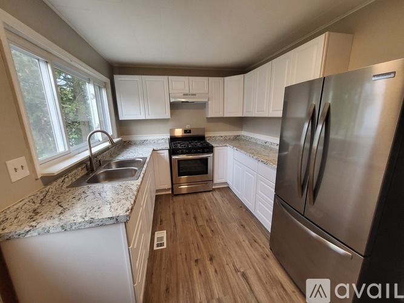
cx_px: 202
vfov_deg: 89.9
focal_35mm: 13
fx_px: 152
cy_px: 152
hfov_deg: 106.2
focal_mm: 1.74
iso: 200
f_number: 2.2
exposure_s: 1/59
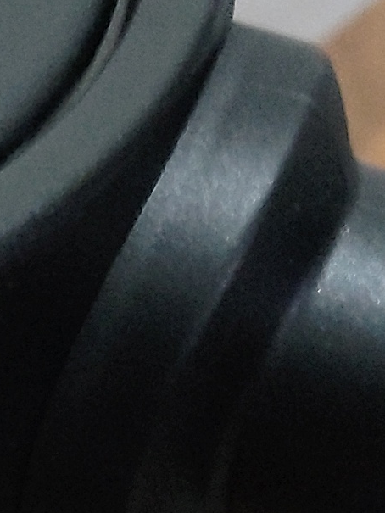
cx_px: -566
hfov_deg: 7.6
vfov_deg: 10.8
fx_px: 2698
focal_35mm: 182
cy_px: 500
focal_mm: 4.05
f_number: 1.8
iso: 6316
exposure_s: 1/20
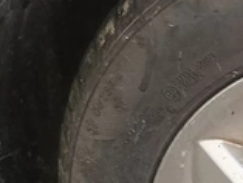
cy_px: 209
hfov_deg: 14.7
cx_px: 435
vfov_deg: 12.4
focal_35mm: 117
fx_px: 822
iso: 160
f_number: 1.7
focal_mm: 6.3
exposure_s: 1/101
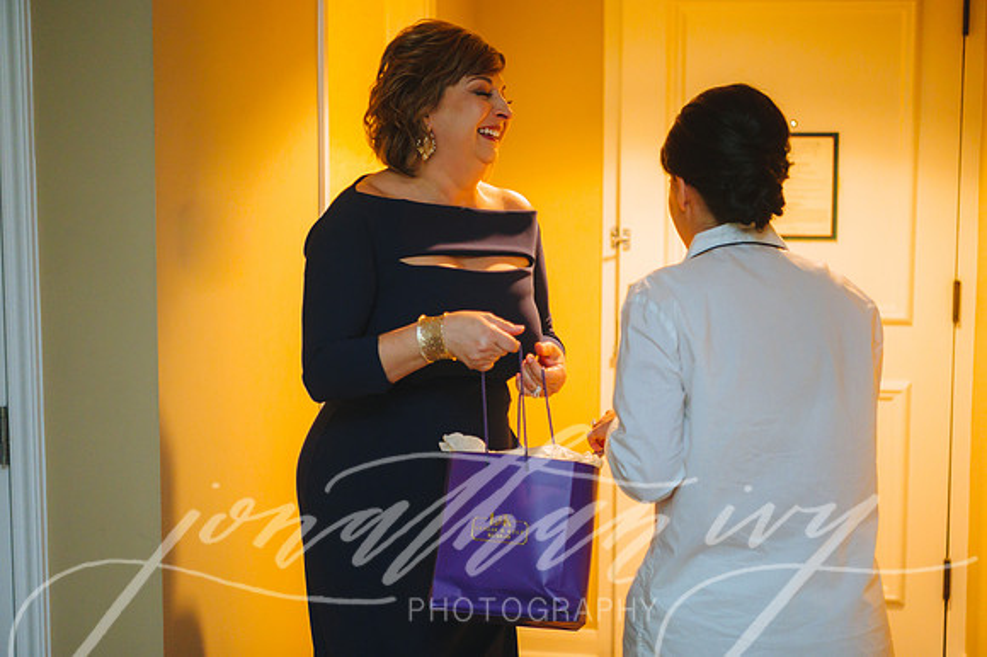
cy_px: 328
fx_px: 1644
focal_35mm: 60
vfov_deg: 22.6
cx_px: 494
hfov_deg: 33.4
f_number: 2.8
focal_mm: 60
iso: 3200
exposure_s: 1/160
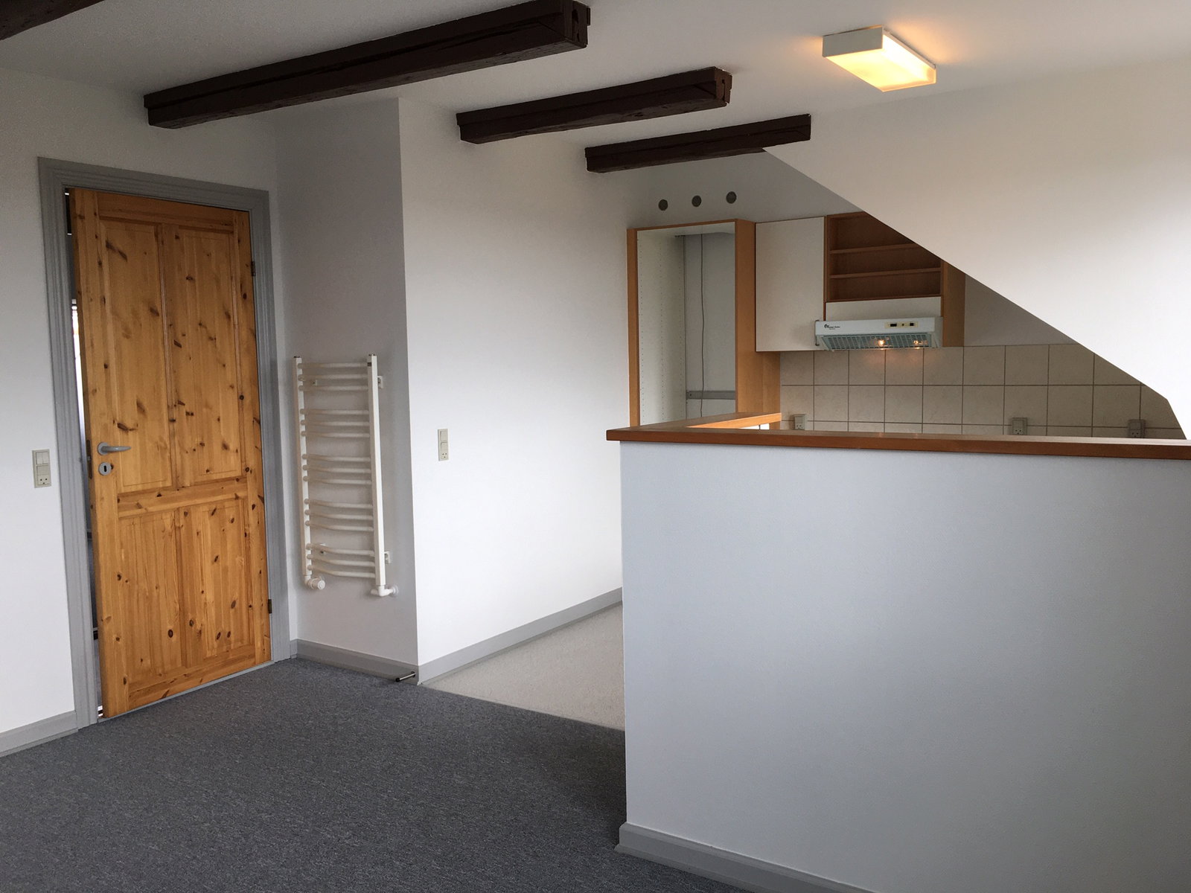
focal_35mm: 29
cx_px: 596
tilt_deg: -3.8
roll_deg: +1.4
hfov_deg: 61.7
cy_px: 446
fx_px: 998
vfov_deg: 48.2
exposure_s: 1/100
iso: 32
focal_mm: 4.15
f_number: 2.2
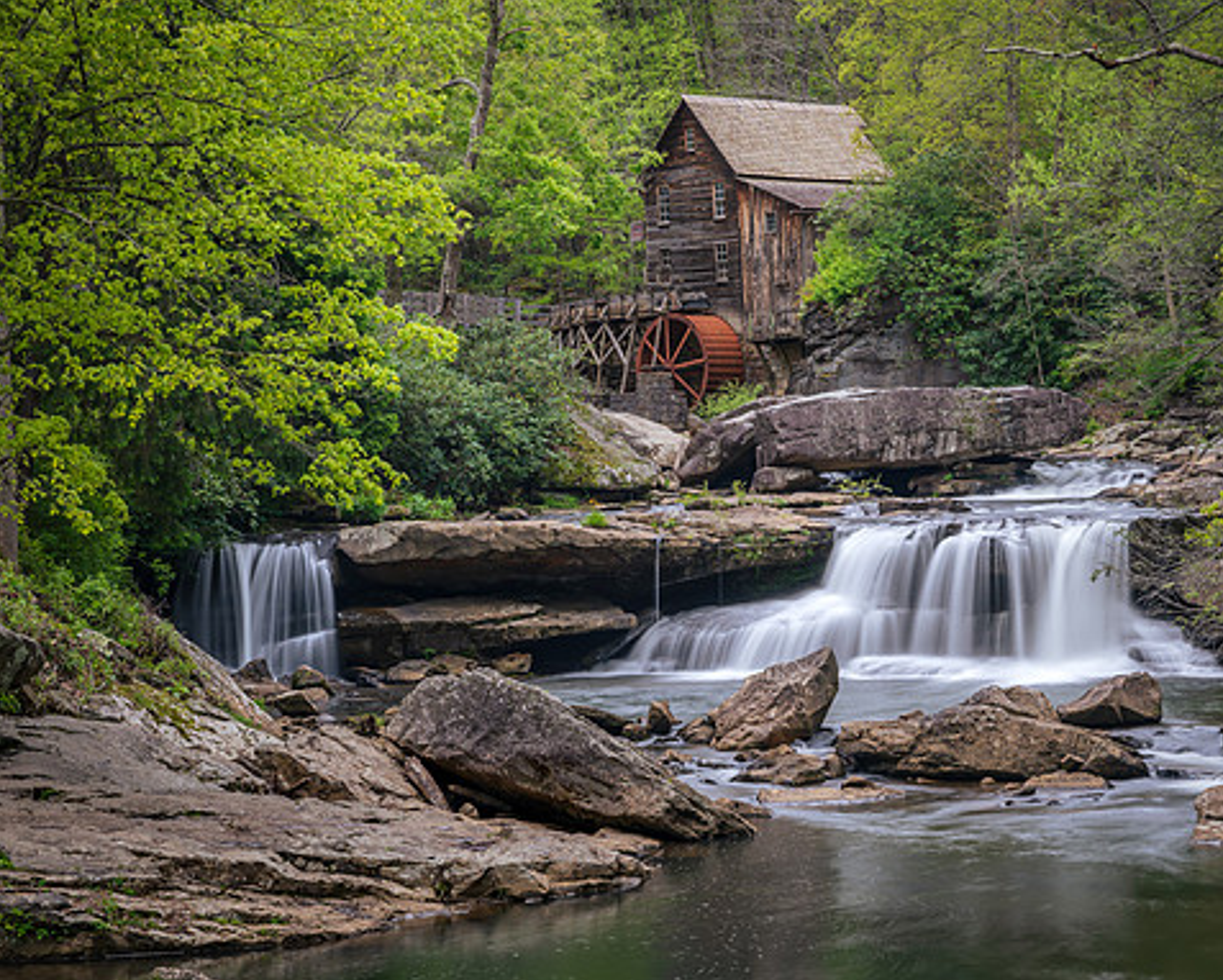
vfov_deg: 17.3
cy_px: 491
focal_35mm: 89
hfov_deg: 21.5
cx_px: 697
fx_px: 3223
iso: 64
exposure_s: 2.5
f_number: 13
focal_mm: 78
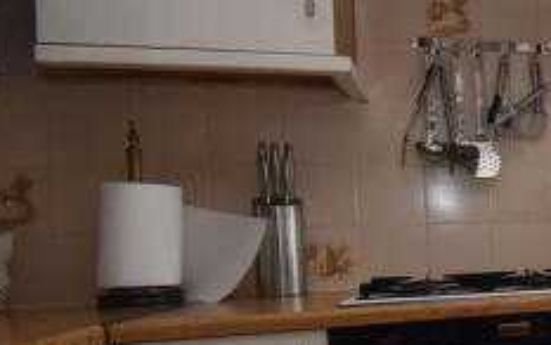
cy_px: 252
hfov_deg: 34.8
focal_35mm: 43
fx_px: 646
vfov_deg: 29.5
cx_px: 689
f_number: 5.6
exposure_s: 1/125
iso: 560
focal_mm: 10
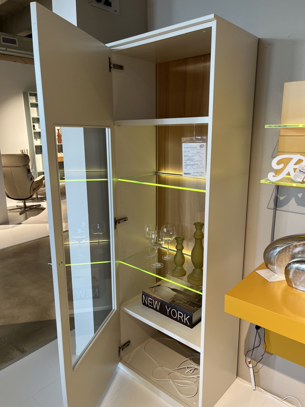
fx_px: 305
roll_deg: +0.9
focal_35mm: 26
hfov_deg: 53.1
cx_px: 152
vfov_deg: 67.3
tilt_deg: -14.6
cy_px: 204
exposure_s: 1/50
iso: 80
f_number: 1.6
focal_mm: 5.1
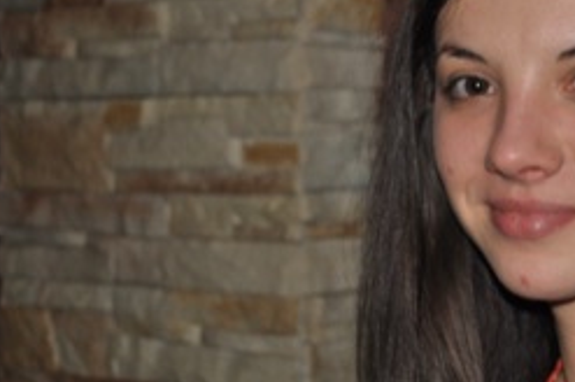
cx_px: 568
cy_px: 156
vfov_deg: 12.0
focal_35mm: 114
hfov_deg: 17.6
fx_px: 1818
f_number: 5
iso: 200
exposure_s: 1/60
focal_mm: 36
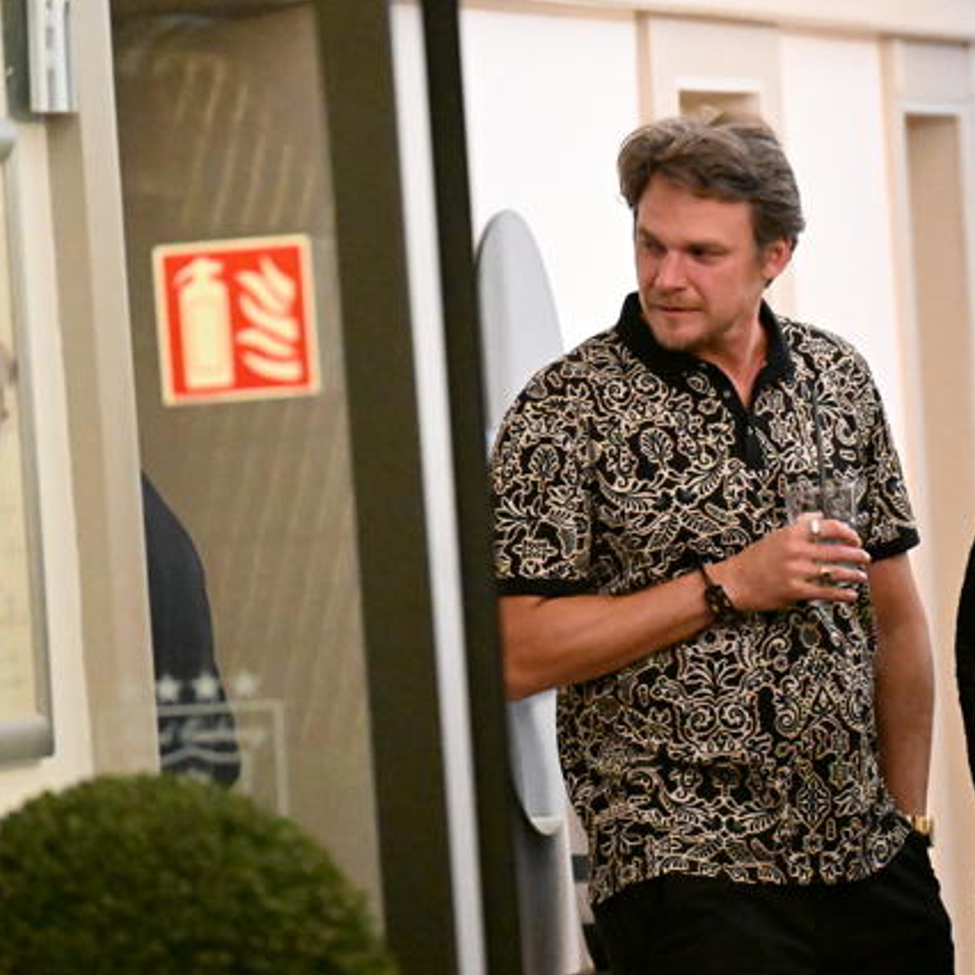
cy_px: 474
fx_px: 13161
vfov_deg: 4.2
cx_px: 579
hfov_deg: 4.2
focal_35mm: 413
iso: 20000
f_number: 2.8
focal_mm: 200
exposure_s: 1/500
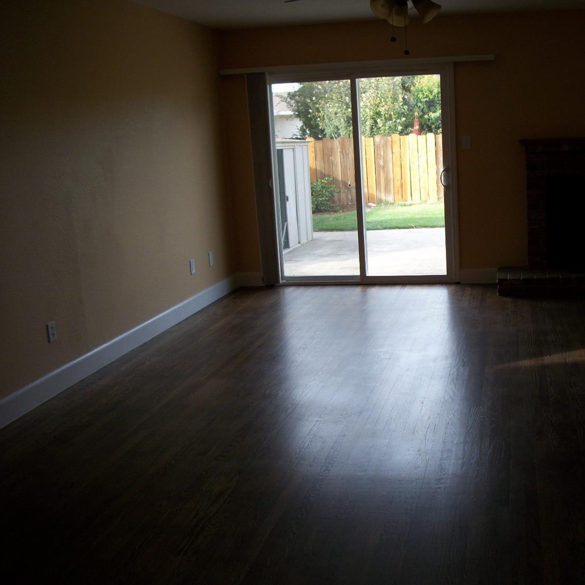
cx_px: 387
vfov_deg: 43.9
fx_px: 727
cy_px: 291
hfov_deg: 43.3
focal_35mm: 38
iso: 80
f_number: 2.9
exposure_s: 1/80
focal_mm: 5.7
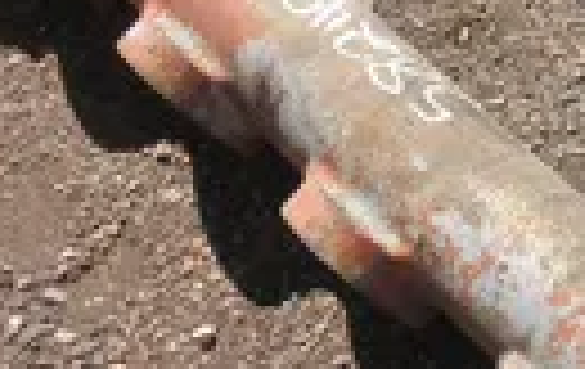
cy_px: 63
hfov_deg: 20.4
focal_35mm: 91
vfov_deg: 14.4
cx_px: 806
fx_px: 1455
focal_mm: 5
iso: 64
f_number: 8.5
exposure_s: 1/80
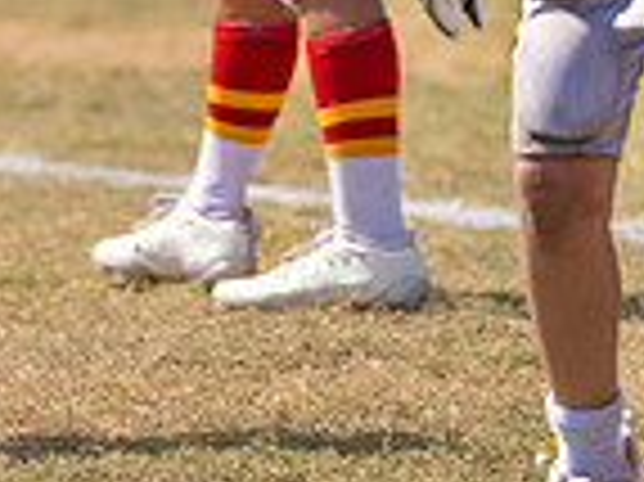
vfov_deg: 1.7
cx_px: -227
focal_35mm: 864
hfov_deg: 2.3
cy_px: -380
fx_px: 16060
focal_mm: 151
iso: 100
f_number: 2.8
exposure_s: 1/3200
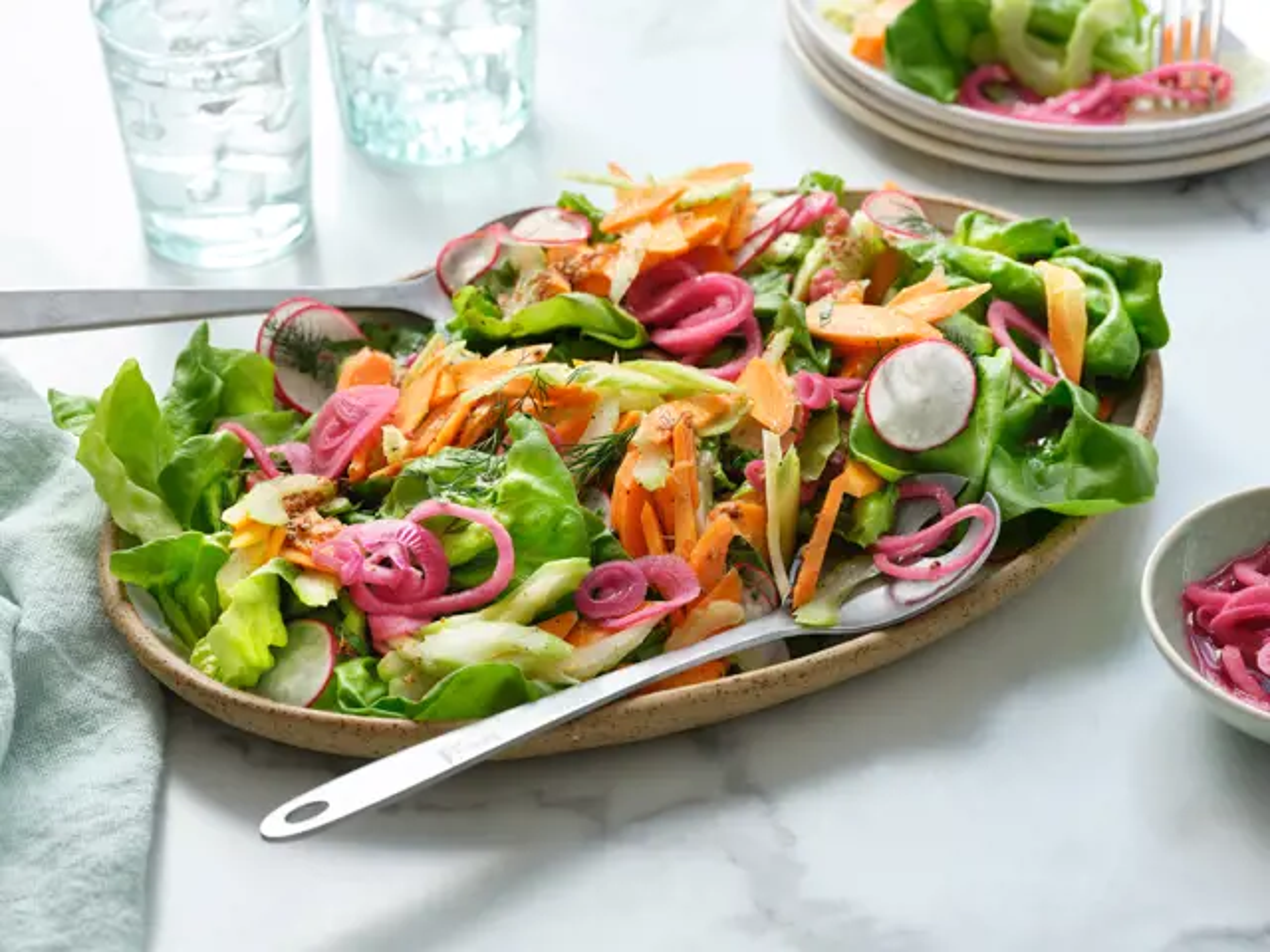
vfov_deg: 15.6
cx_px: 635
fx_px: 3485
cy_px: 476
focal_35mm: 95
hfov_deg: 20.7
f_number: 9
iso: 400
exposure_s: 1/125
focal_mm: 120
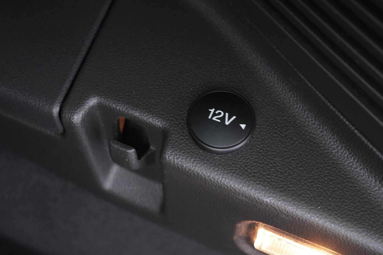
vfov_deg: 33.4
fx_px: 426
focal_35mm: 40
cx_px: 211
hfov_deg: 48.4
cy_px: 123
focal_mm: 24
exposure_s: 1/40
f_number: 2.8
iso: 800
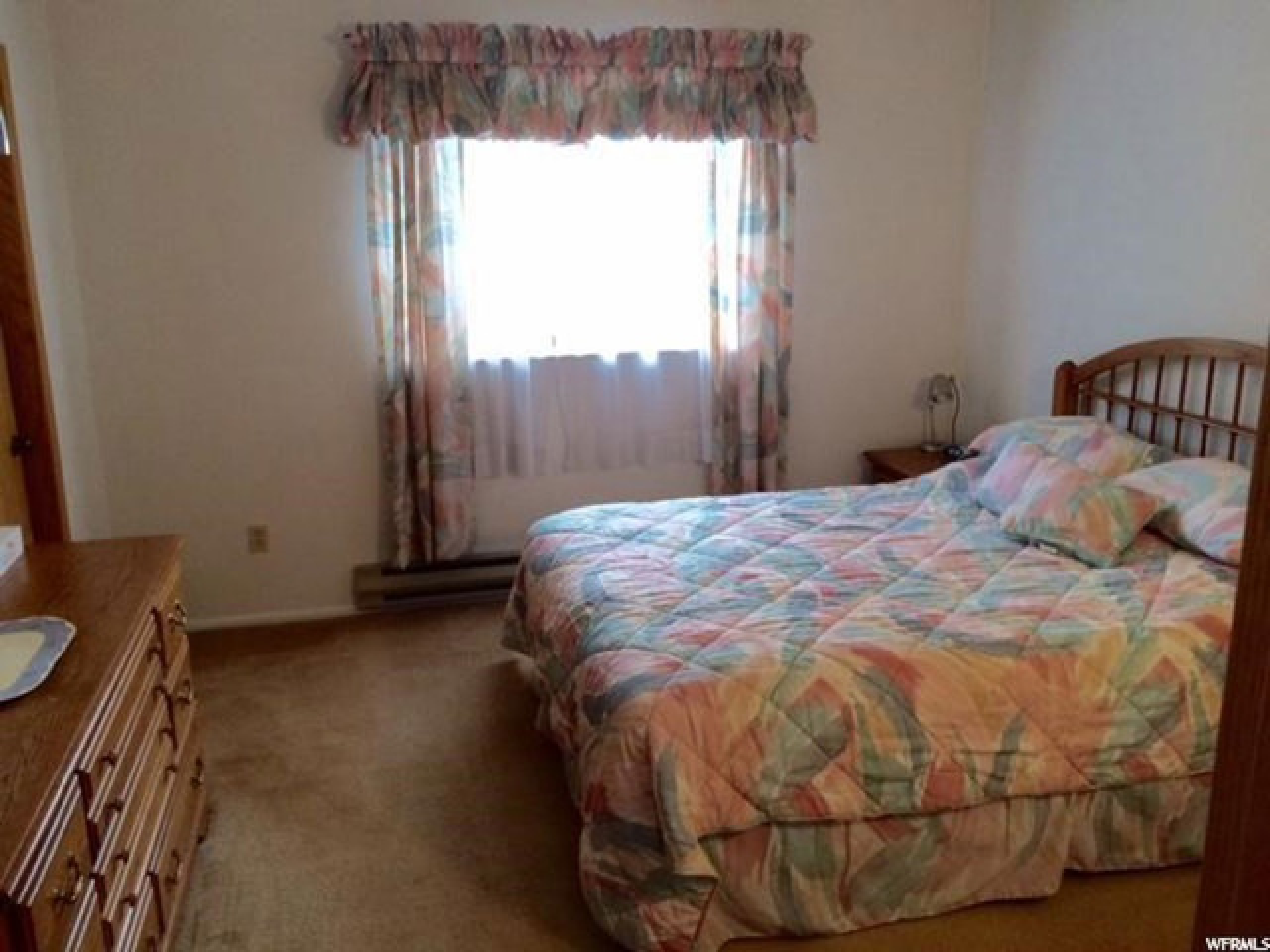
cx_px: 635
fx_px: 1064
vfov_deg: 48.2
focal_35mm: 29
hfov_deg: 61.7
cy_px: 476
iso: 125
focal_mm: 4.15
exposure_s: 1/30
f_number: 2.2
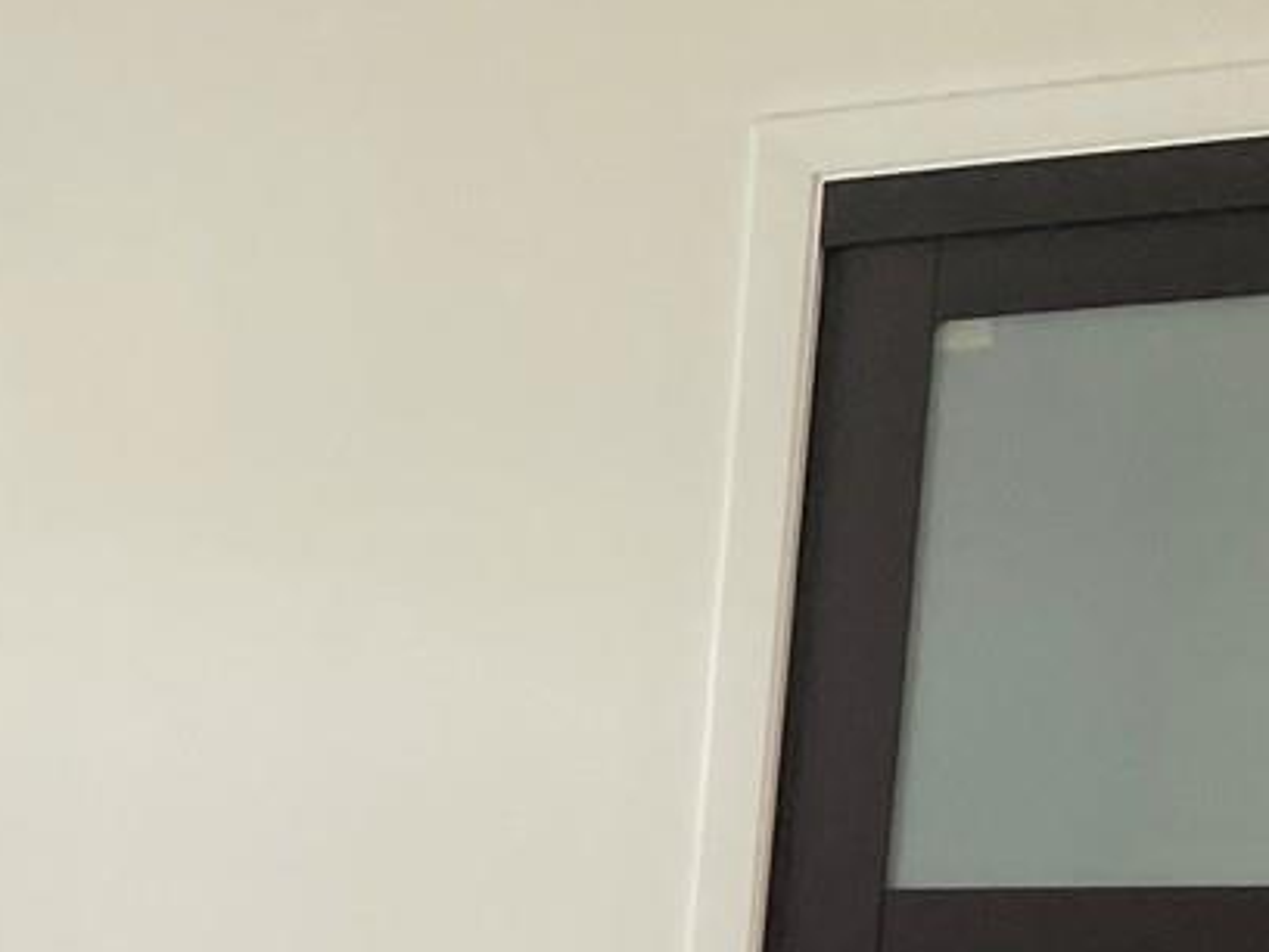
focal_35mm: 102
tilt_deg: -15.0
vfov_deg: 12.9
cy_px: 1801
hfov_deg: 15.9
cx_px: -1117
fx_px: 3739
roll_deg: +2.4
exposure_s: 1/120
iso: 125
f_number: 1.6
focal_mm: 4.2
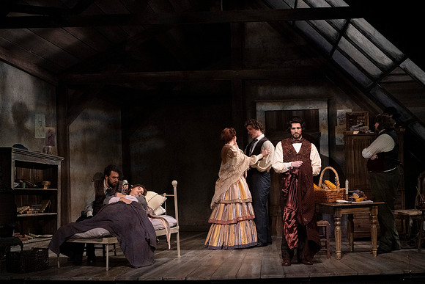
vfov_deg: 10.6
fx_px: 1523
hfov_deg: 15.9
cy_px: 142
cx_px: 212
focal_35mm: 129
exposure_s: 1/400
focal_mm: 129
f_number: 11
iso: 16000
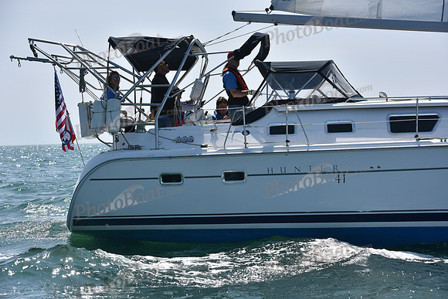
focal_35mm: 90
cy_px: 150
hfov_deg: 22.6
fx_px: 1120
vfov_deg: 15.2
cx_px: 224
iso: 320
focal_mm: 90
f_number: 6.3
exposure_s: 1/800
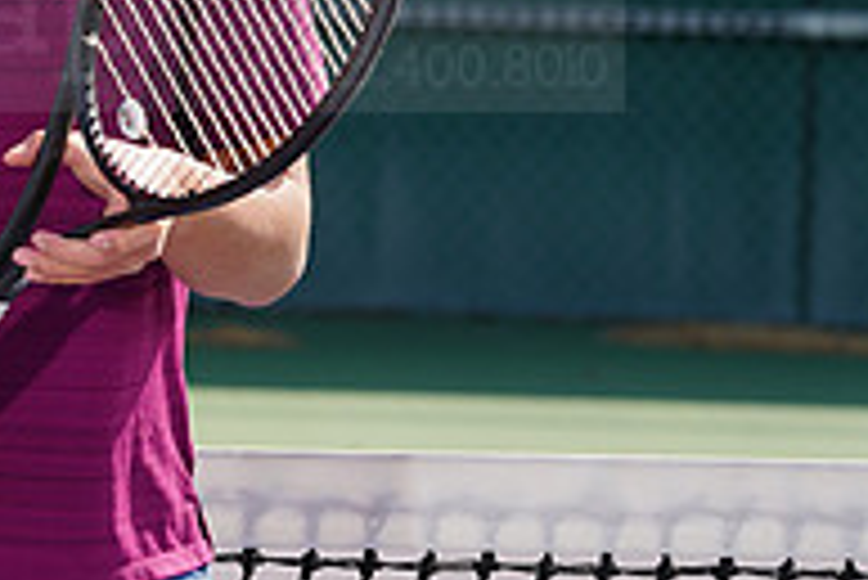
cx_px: -247
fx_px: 13295
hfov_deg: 3.7
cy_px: -20
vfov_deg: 2.5
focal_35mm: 551
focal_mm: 183
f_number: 9
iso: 100
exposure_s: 1/200
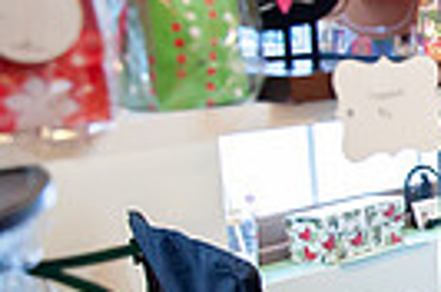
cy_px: 182
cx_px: 935
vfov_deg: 13.0
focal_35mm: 105
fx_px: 1283
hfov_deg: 15.0
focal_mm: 24
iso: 2500
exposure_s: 1/125
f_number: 3.5
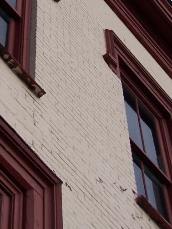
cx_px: -29
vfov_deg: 14.6
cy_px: -52
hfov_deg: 11.2
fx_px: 861
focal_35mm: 130
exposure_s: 1/1000
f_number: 4
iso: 80
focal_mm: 8
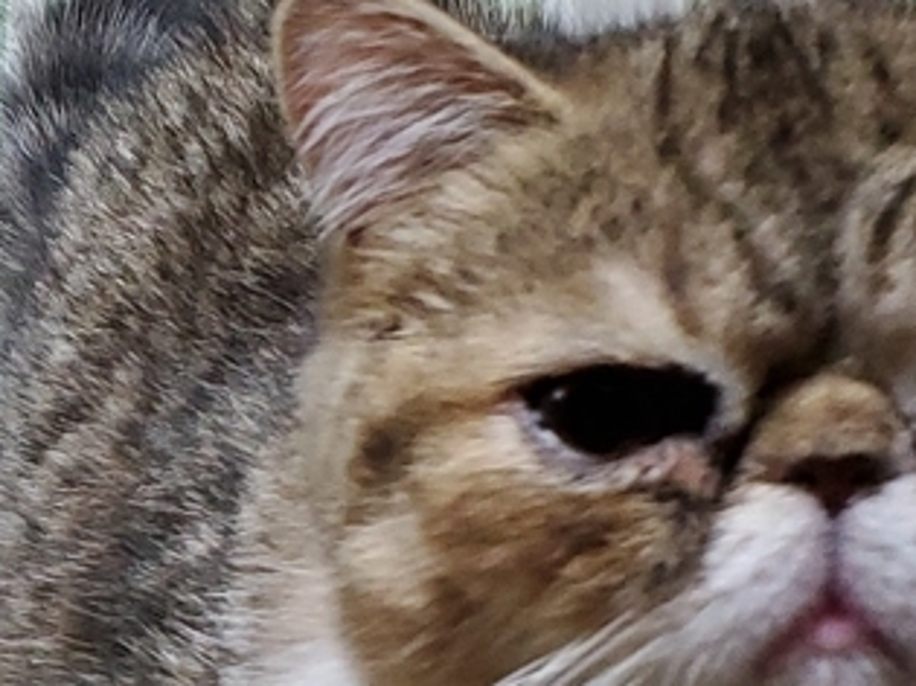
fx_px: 2619
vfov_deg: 14.8
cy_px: 613
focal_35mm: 99
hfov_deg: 19.0
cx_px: -93
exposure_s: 1/50
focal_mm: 4.3
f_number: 2.4
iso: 320
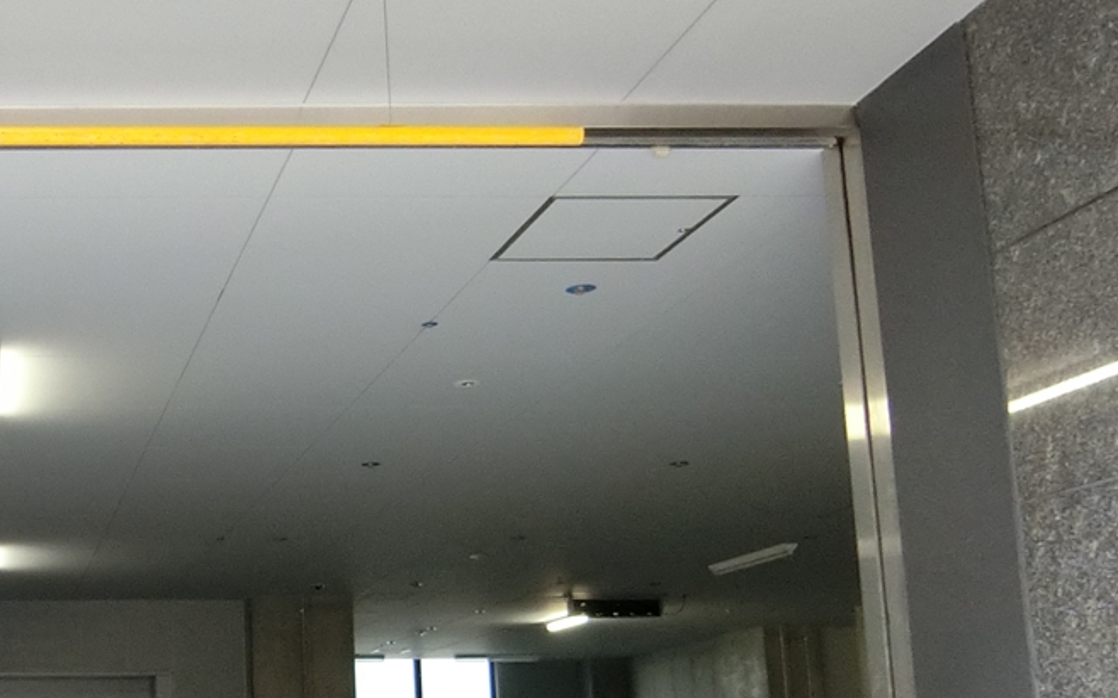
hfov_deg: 36.8
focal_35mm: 49
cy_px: 552
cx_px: -2
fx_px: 1493
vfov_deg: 25.9
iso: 400
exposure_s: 1/100
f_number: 2.7
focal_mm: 4.06
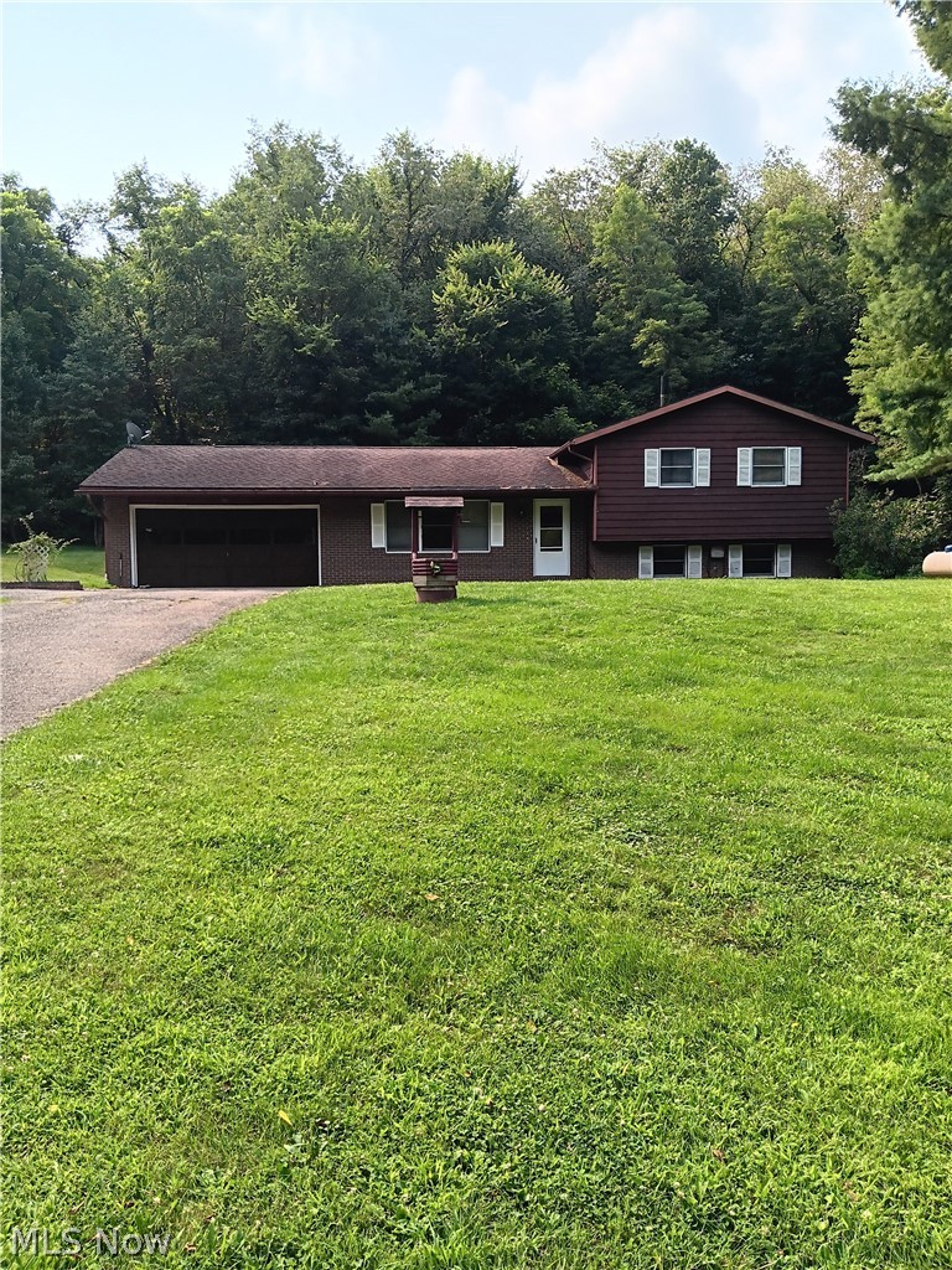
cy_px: 635
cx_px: 476
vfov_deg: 67.3
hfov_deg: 53.1
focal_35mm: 26
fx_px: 953
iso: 20
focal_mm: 3.98
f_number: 1.8
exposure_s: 1/333
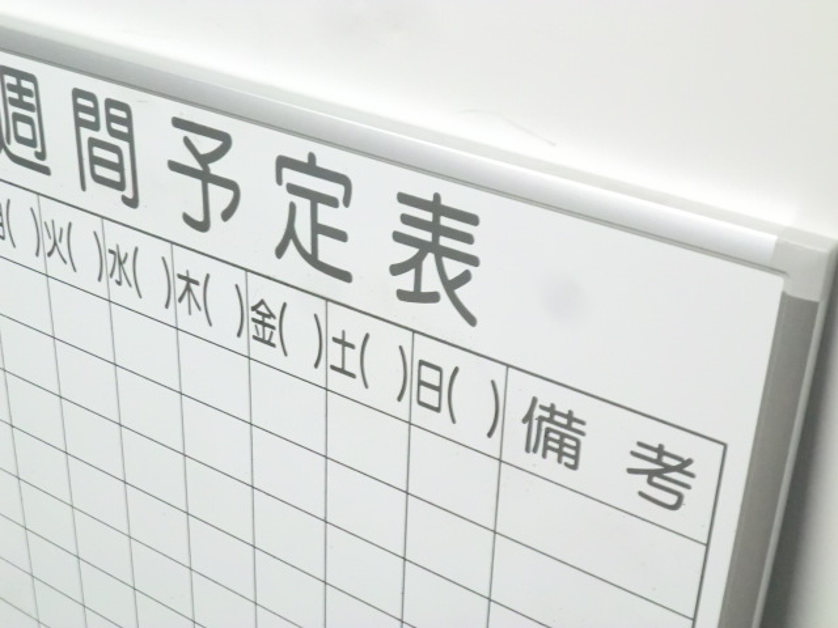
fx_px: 1307
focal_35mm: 54
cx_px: 419
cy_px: 314
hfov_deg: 35.5
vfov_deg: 27.0
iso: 800
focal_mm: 9.8
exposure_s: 1/30
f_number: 4.5
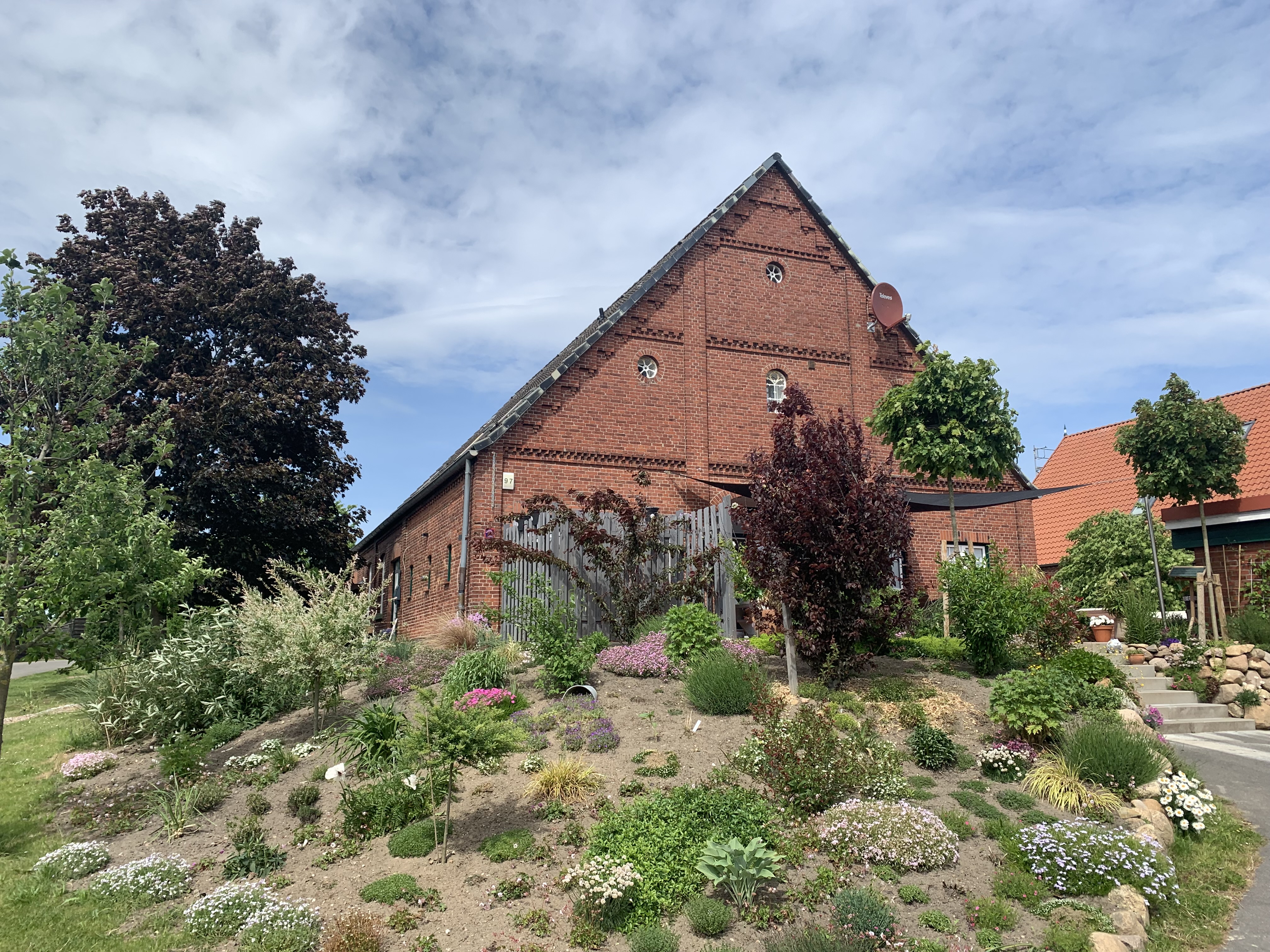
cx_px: 635
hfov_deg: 67.3
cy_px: 476
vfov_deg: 53.1
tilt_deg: +9.3
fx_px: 954
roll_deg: +2.1
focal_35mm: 26
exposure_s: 1/2309
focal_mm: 4.25
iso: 25
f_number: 1.8
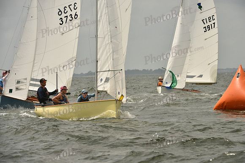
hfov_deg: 9.4
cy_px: 82
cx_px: 122
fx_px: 1498
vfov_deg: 6.2
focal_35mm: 220
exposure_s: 1/1250
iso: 320
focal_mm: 220
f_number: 9
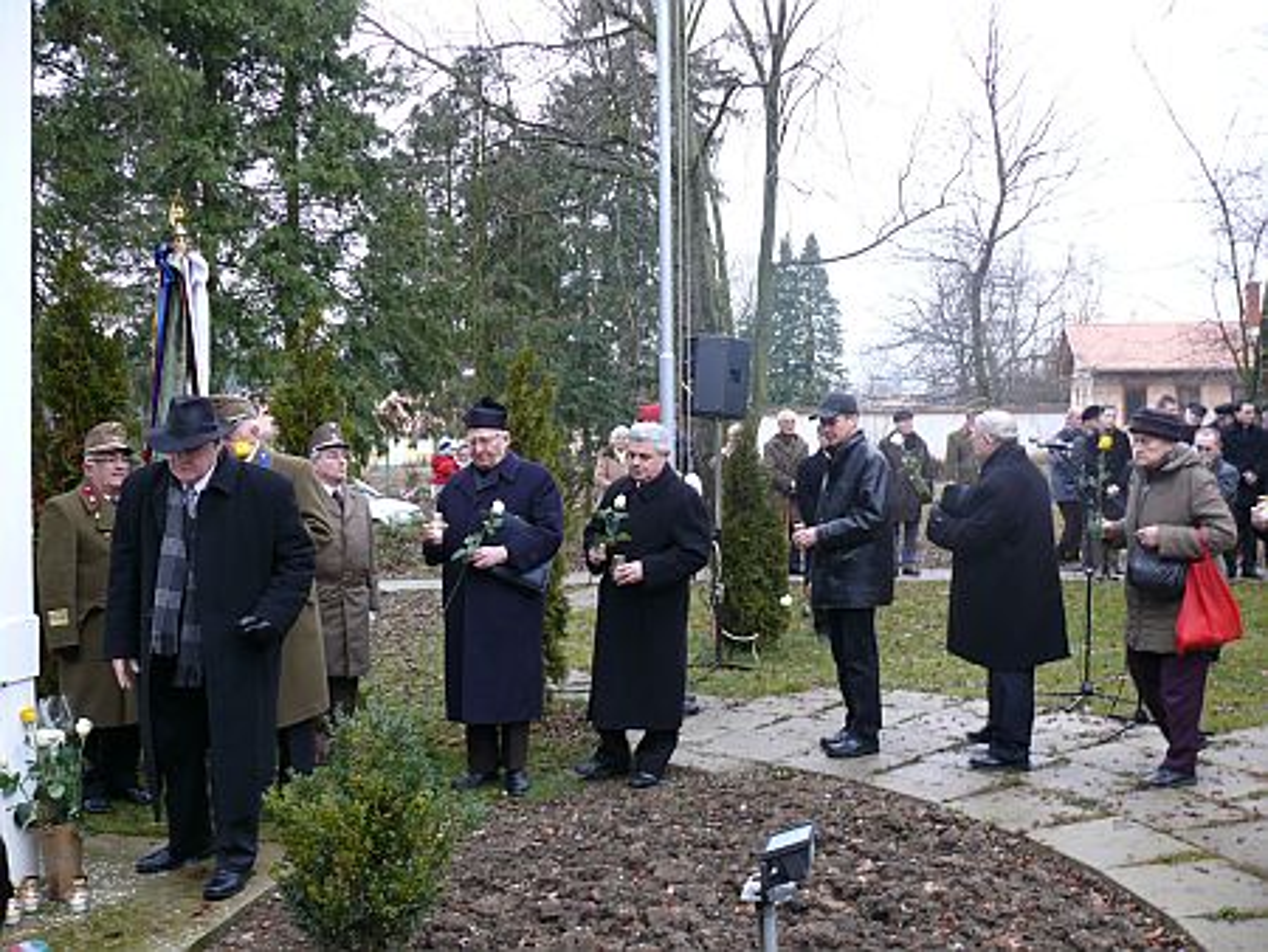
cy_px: 476
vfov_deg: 40.7
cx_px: 634
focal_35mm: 35
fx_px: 1283
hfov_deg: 52.6
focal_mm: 7.4
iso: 100
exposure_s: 1/50
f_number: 2.8
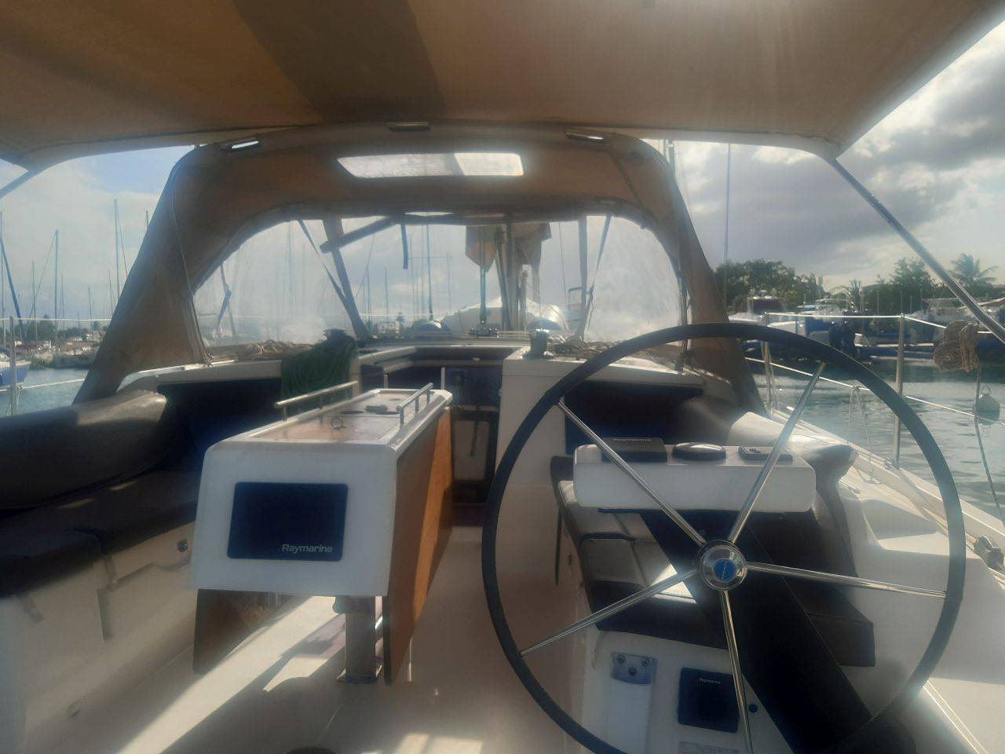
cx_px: 502
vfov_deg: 53.1
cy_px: 377
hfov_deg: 67.3
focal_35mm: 26
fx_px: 755
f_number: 1.7
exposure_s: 1/2183
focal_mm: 3.92
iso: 40
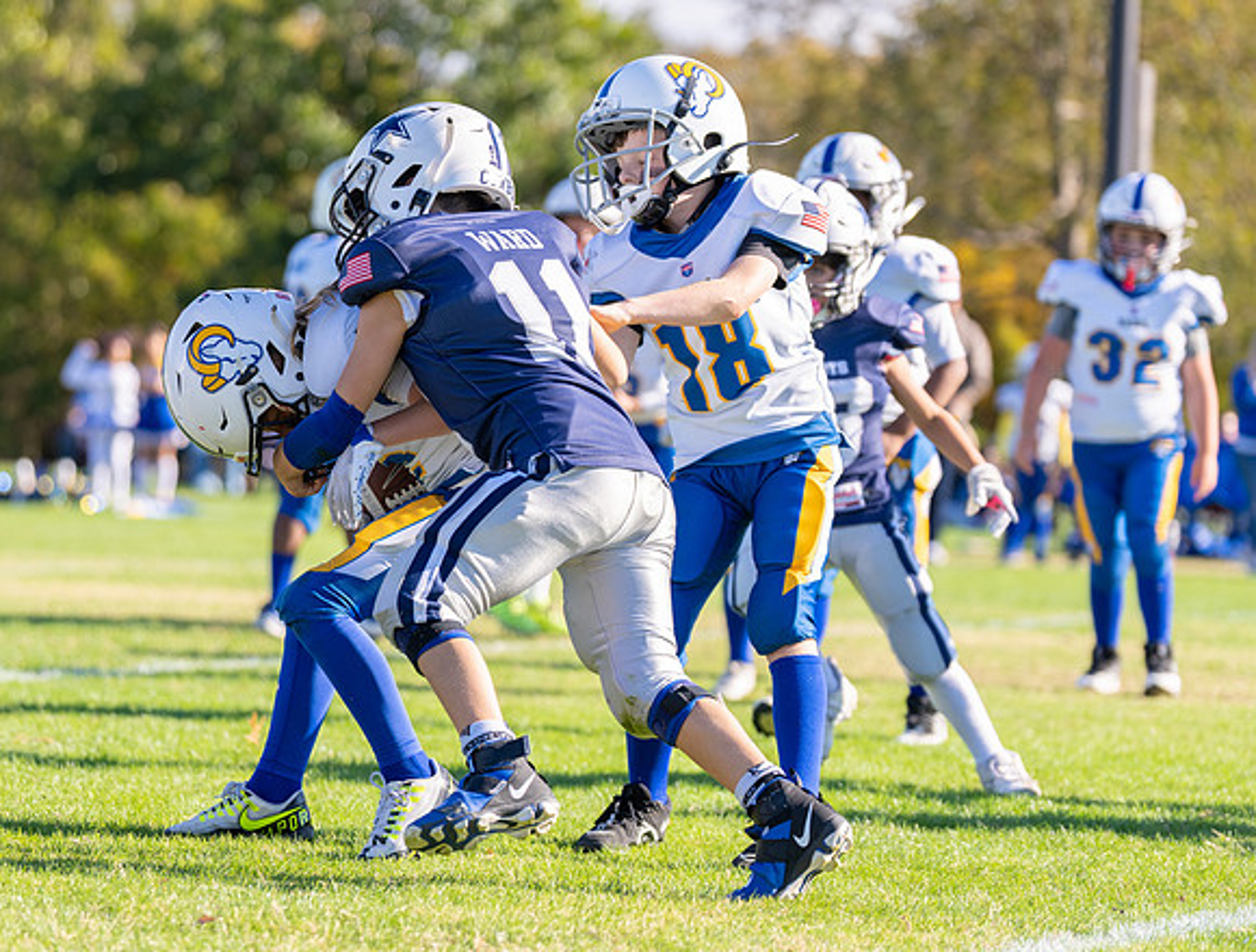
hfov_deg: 13.1
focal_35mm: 150
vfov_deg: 10.0
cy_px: 481
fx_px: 5456
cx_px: 410
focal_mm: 116
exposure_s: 1/1250
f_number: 2.8
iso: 100
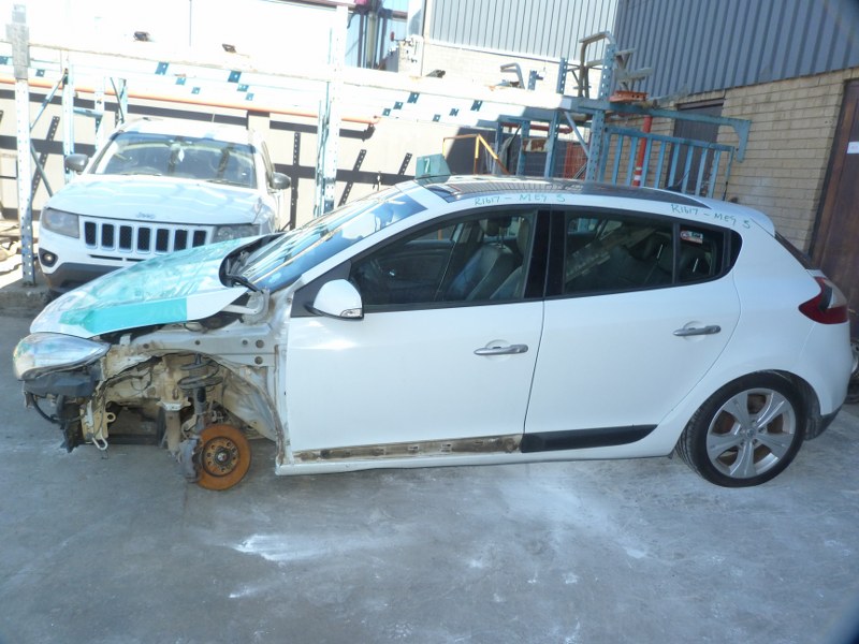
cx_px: 430
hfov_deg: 69.4
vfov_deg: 54.9
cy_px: 322
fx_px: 620
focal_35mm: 25
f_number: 3.6
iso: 125
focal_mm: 4.5
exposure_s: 1/125
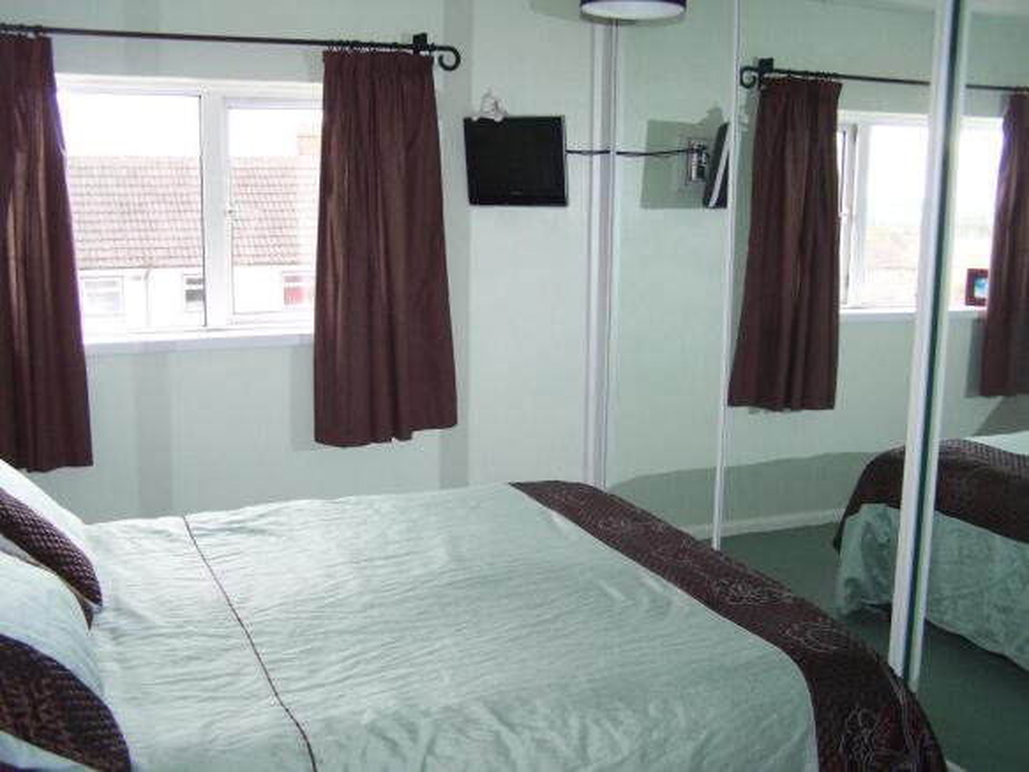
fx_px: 1129
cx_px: 514
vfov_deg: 37.7
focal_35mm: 38
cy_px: 386
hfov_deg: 49.0
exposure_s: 1/60
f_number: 2.8
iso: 140
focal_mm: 6.3
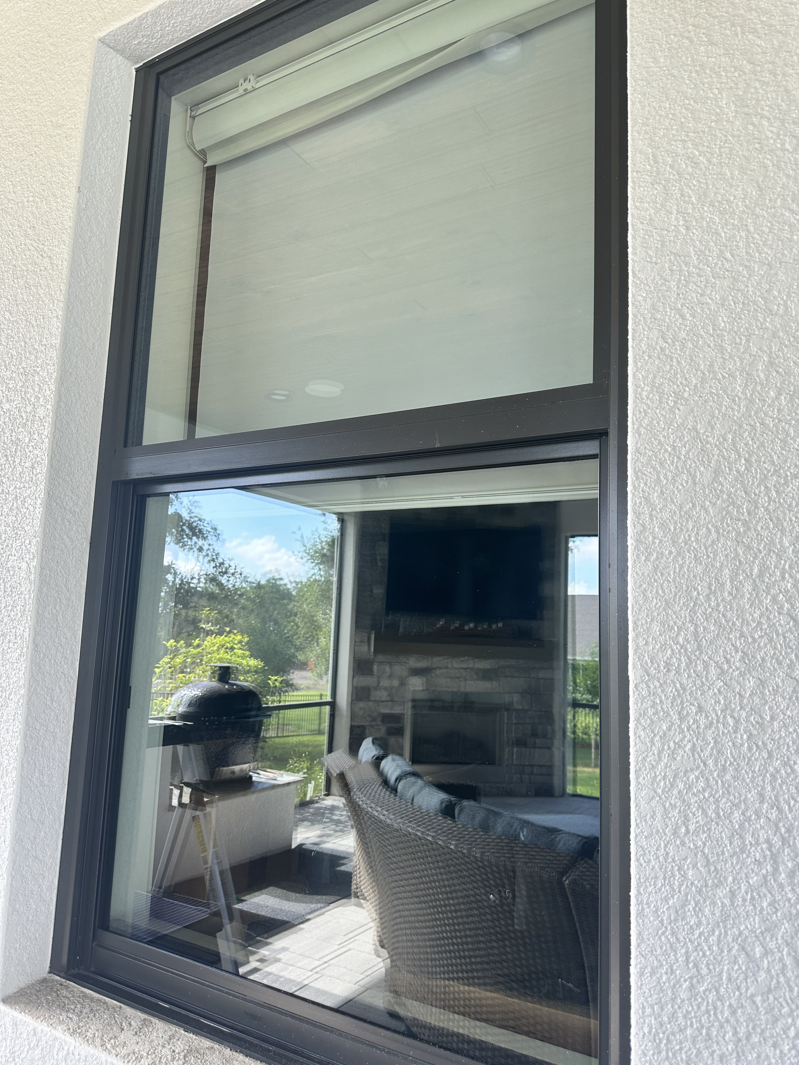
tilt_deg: +9.5
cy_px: 532
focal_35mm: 24
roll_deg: -3.4
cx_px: 400
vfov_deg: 71.6
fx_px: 739
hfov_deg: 56.8
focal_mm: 6.86
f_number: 1.78
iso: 100
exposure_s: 1/121
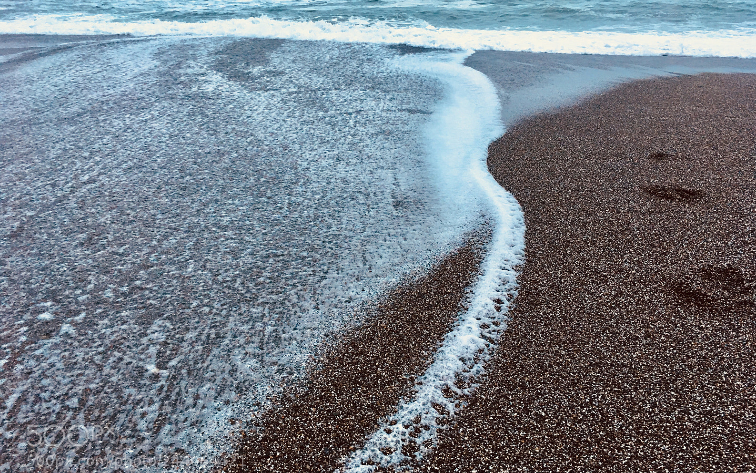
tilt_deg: -22.3
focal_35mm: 31
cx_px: 378
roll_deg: +0.7
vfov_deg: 40.6
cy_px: 212
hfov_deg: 61.2
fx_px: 639
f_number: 2.2
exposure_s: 1/30
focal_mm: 4.15
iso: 40
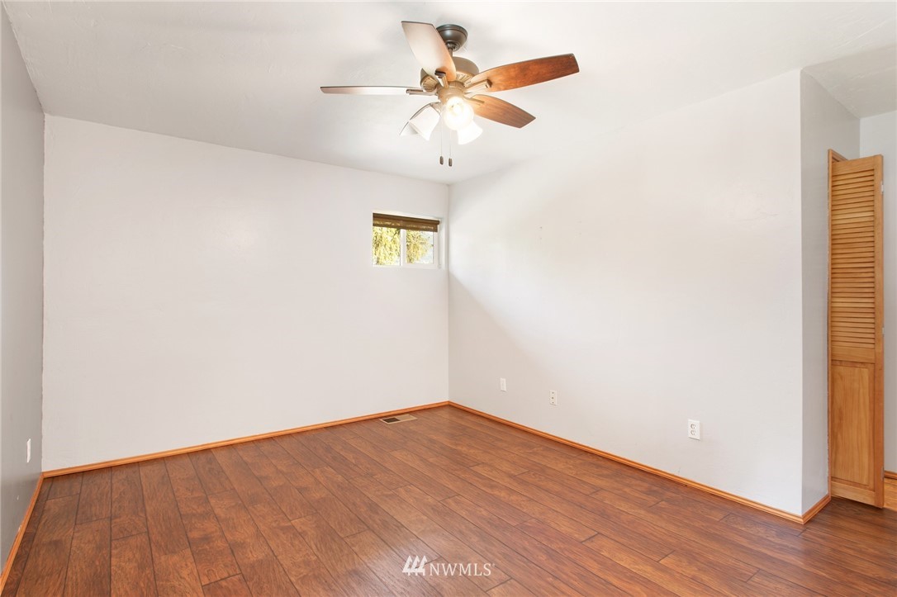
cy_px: 298
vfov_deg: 67.3
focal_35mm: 18
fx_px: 448
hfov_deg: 90.0
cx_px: 448
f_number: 8
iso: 100
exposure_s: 3
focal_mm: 12
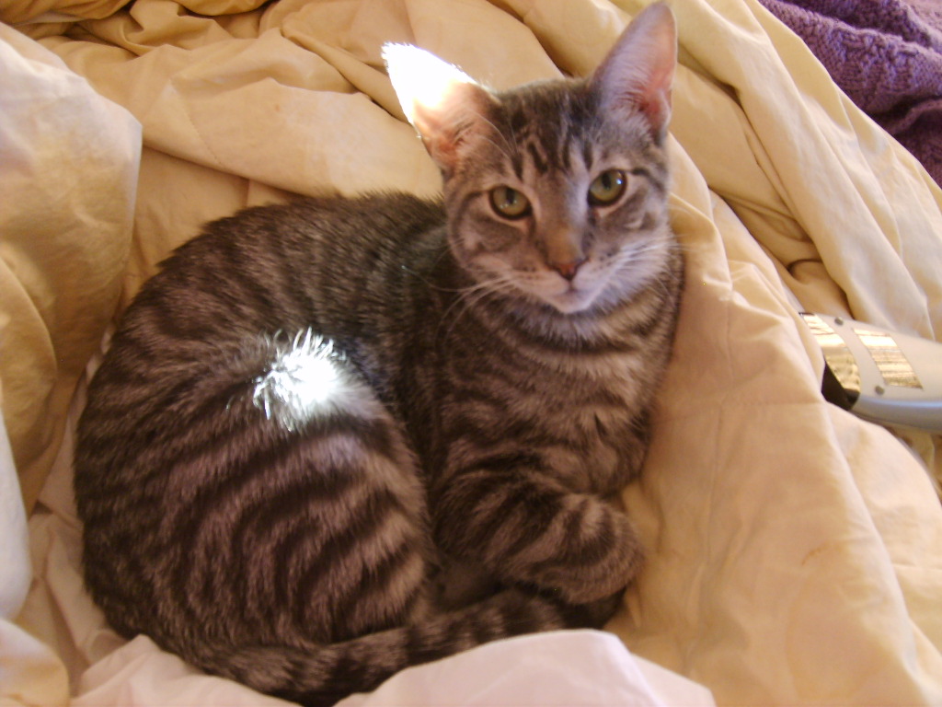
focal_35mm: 35
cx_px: 471
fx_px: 952
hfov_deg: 52.6
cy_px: 354
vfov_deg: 40.7
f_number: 2.8
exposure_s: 1/8
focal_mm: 5.8
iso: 139
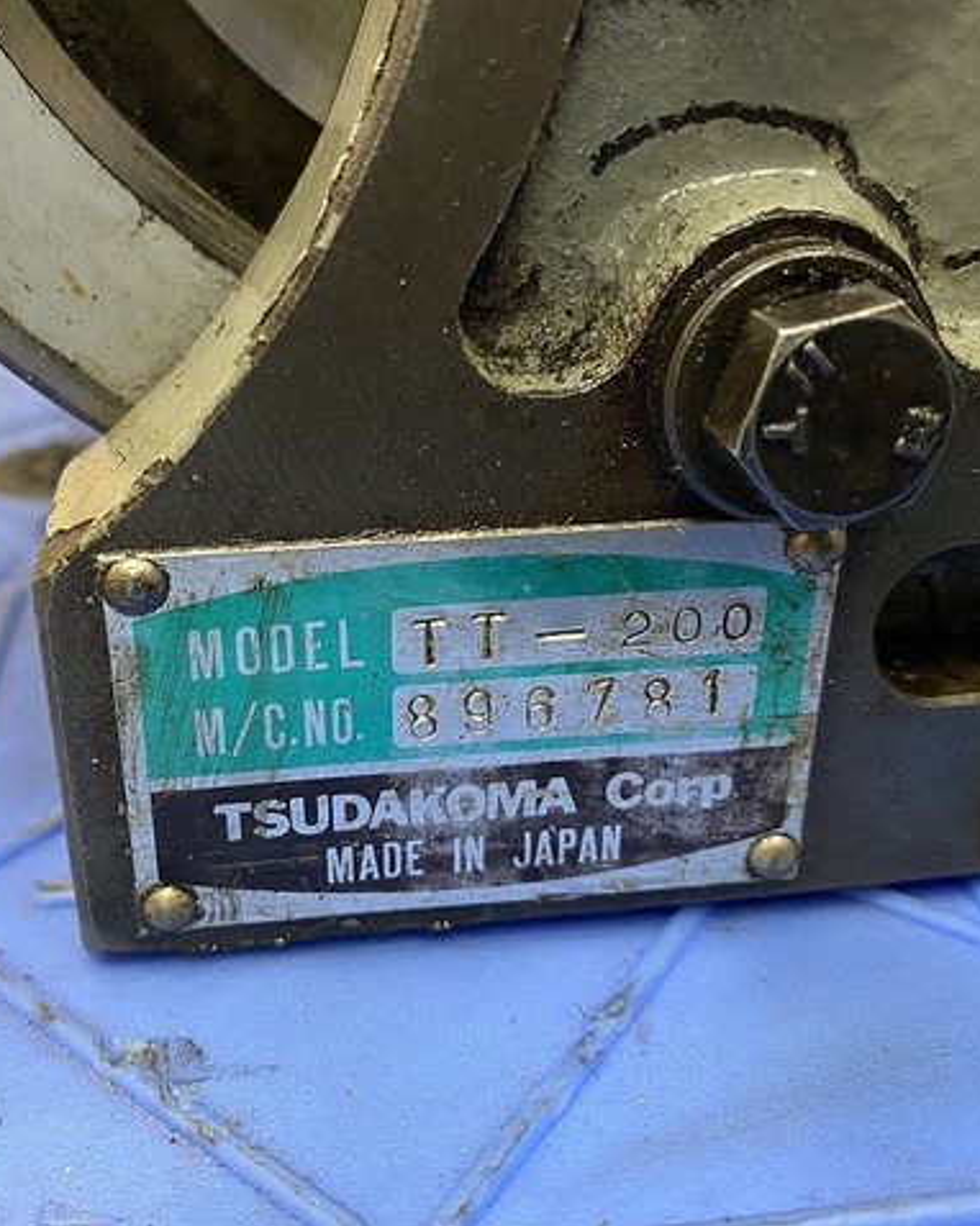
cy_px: 613
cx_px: 377
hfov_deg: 43.0
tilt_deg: -25.3
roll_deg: +1.2
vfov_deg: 52.9
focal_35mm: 34
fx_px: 1233
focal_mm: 4.25
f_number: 1.8
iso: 500
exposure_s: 1/60
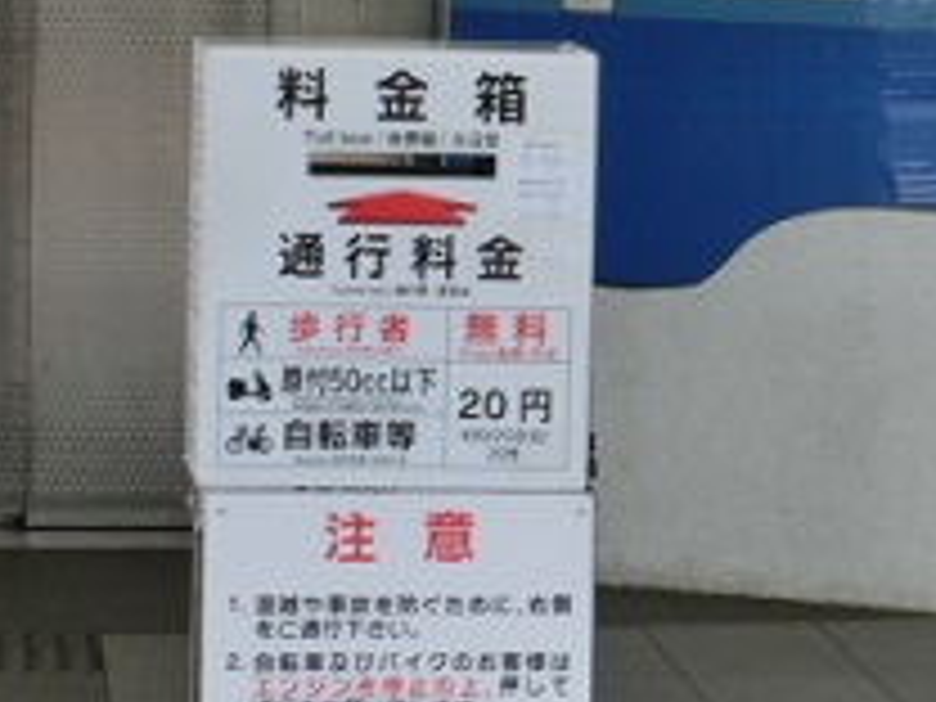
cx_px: 950
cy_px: 202
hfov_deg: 8.7
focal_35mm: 226
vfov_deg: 6.6
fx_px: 6111
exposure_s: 1/200
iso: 80
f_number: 4.2
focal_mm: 16.3
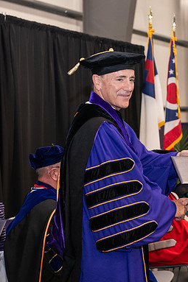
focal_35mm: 106
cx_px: 177
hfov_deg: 12.8
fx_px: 831
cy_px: 142
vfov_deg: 19.3
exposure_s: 1/125
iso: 2500
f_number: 5
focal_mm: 70
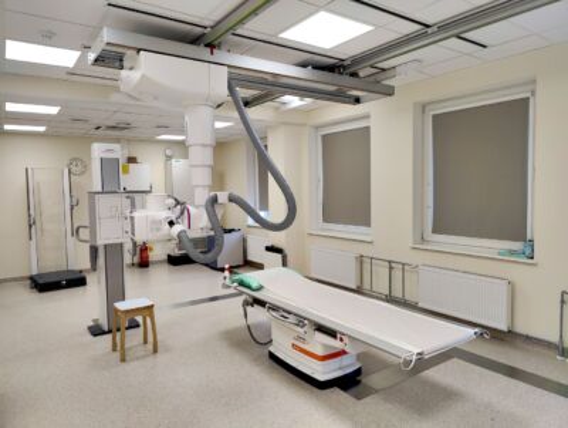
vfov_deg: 59.0
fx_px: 378
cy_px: 214
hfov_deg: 73.9
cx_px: 284
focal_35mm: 23
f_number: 1.8
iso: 50
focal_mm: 6.06
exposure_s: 1/112
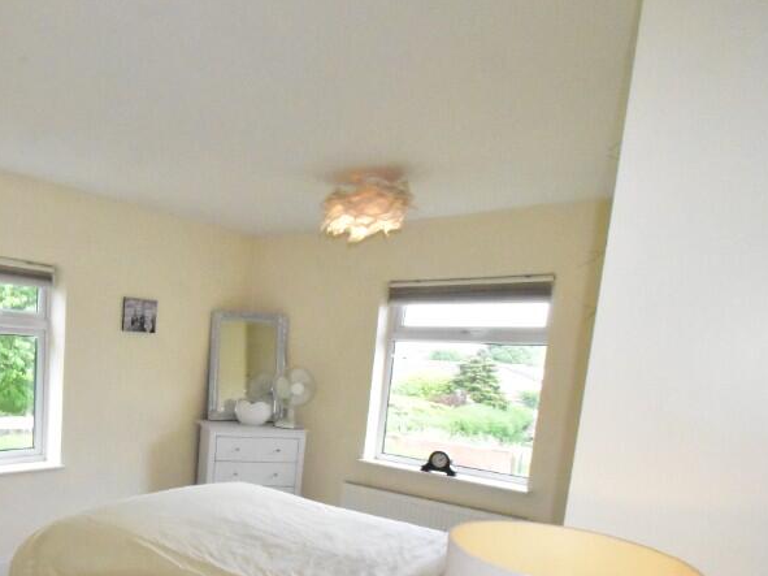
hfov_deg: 61.5
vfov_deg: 52.9
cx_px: 117
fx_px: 555
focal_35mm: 25
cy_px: 418
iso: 12800
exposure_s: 1/200
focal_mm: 10
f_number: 20
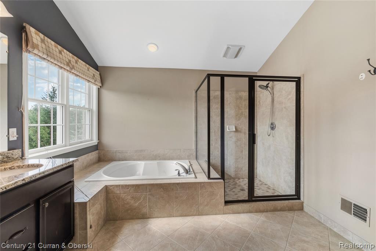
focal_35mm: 15
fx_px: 157
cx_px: 188
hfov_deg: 100.4
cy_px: 126
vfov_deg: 77.3
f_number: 8
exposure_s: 1/8
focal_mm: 10
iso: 1250
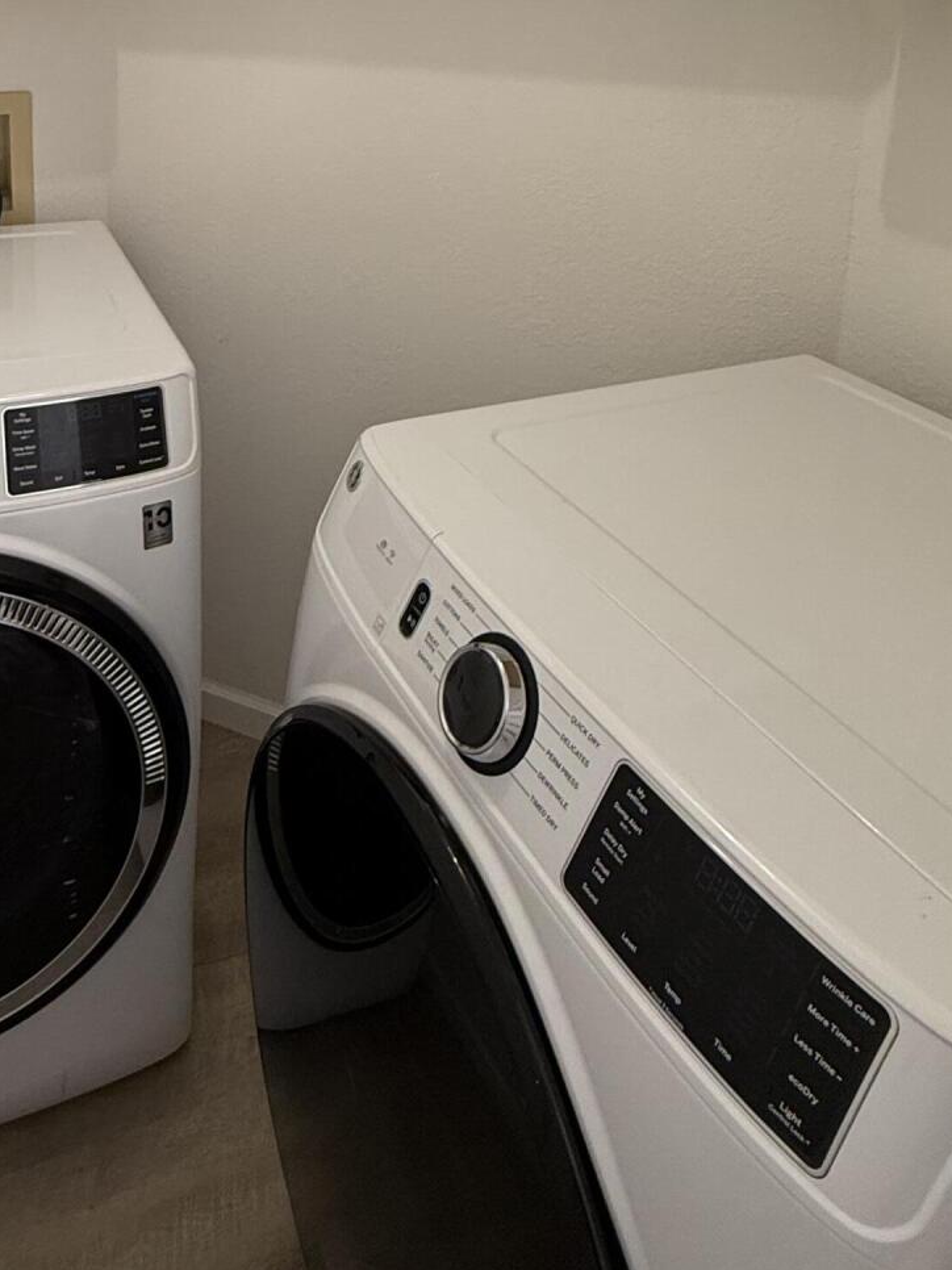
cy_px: 137
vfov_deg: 54.1
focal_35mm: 29
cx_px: 247
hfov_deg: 46.6
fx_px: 1064
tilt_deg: -10.6
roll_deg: -1.5
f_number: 2.2
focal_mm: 2.22
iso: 200
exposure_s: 1/60
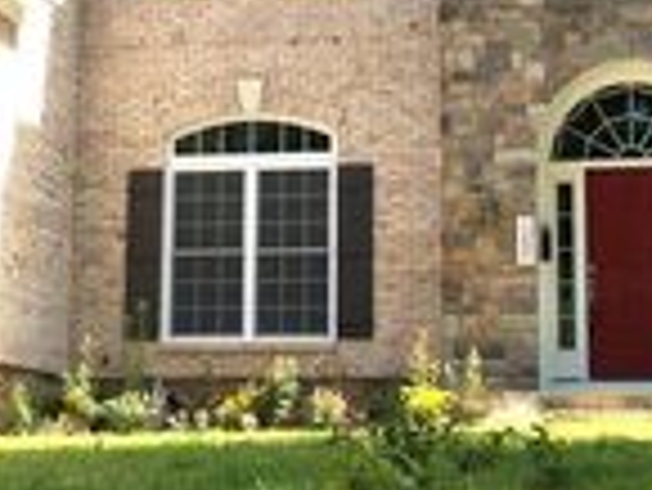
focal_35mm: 100
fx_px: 1885
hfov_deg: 19.6
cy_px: 155
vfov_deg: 14.8
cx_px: 256
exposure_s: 1/1140
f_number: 2.2
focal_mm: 4.15
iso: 32
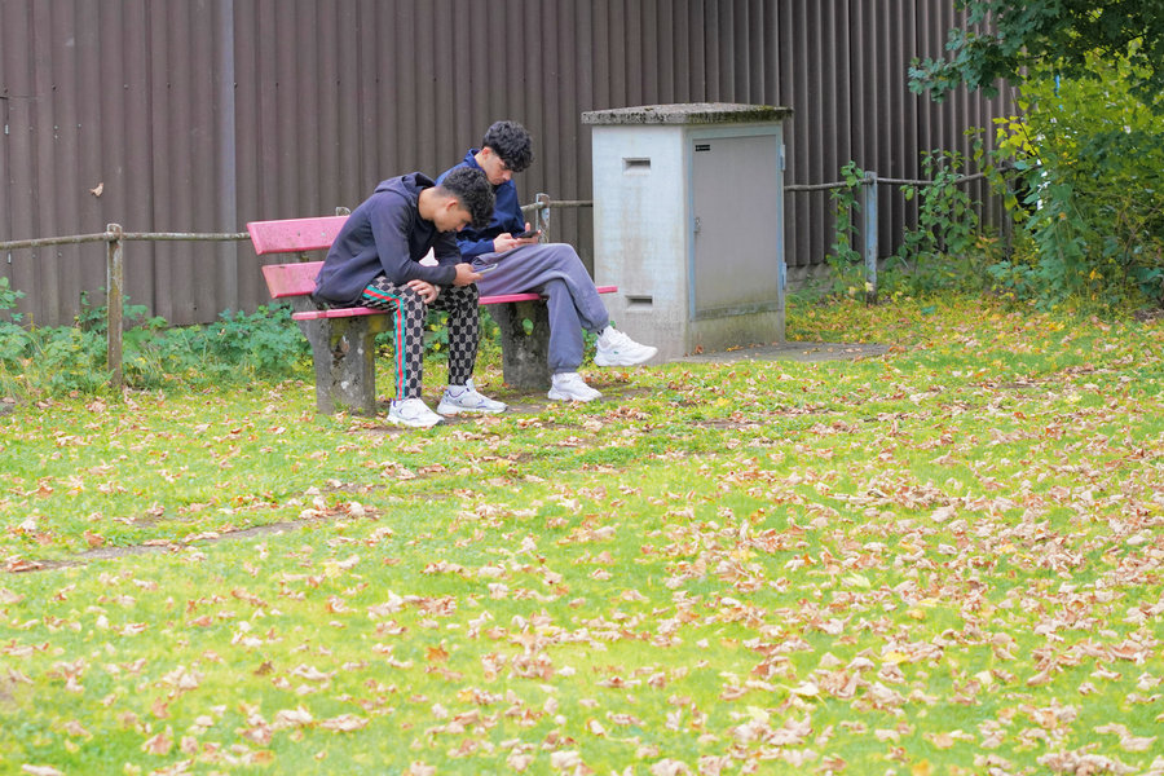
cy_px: 388
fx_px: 2748
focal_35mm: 85
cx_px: 582
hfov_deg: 23.9
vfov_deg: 16.1
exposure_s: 1/500
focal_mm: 85
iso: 800
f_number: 4.5
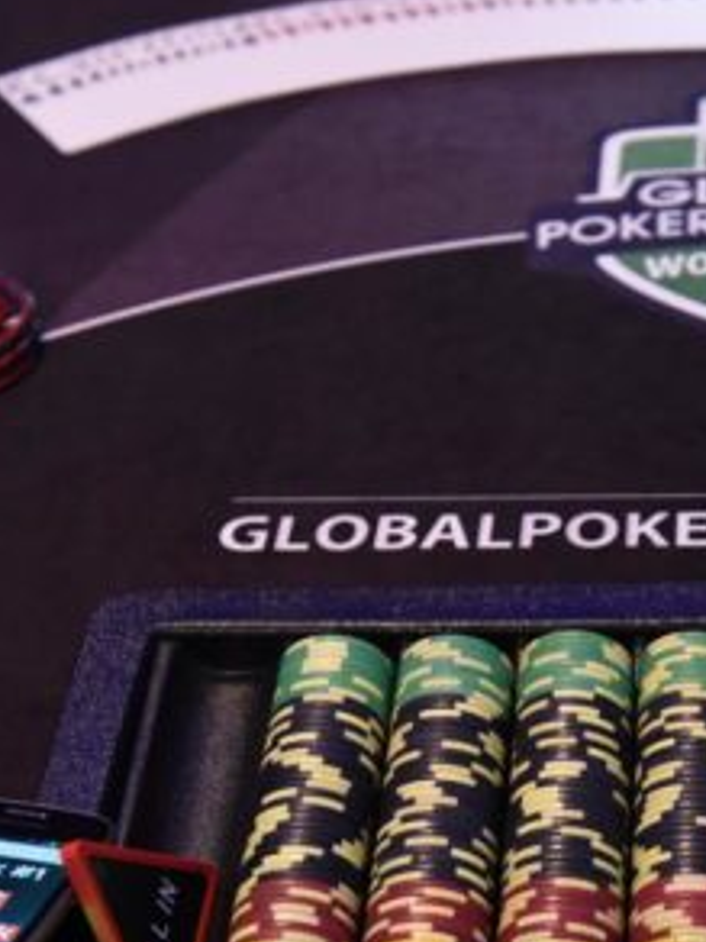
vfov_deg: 22.4
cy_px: 639
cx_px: 672
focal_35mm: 87
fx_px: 2366
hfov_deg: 16.7
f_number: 4
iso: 3200
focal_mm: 42
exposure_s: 1/160
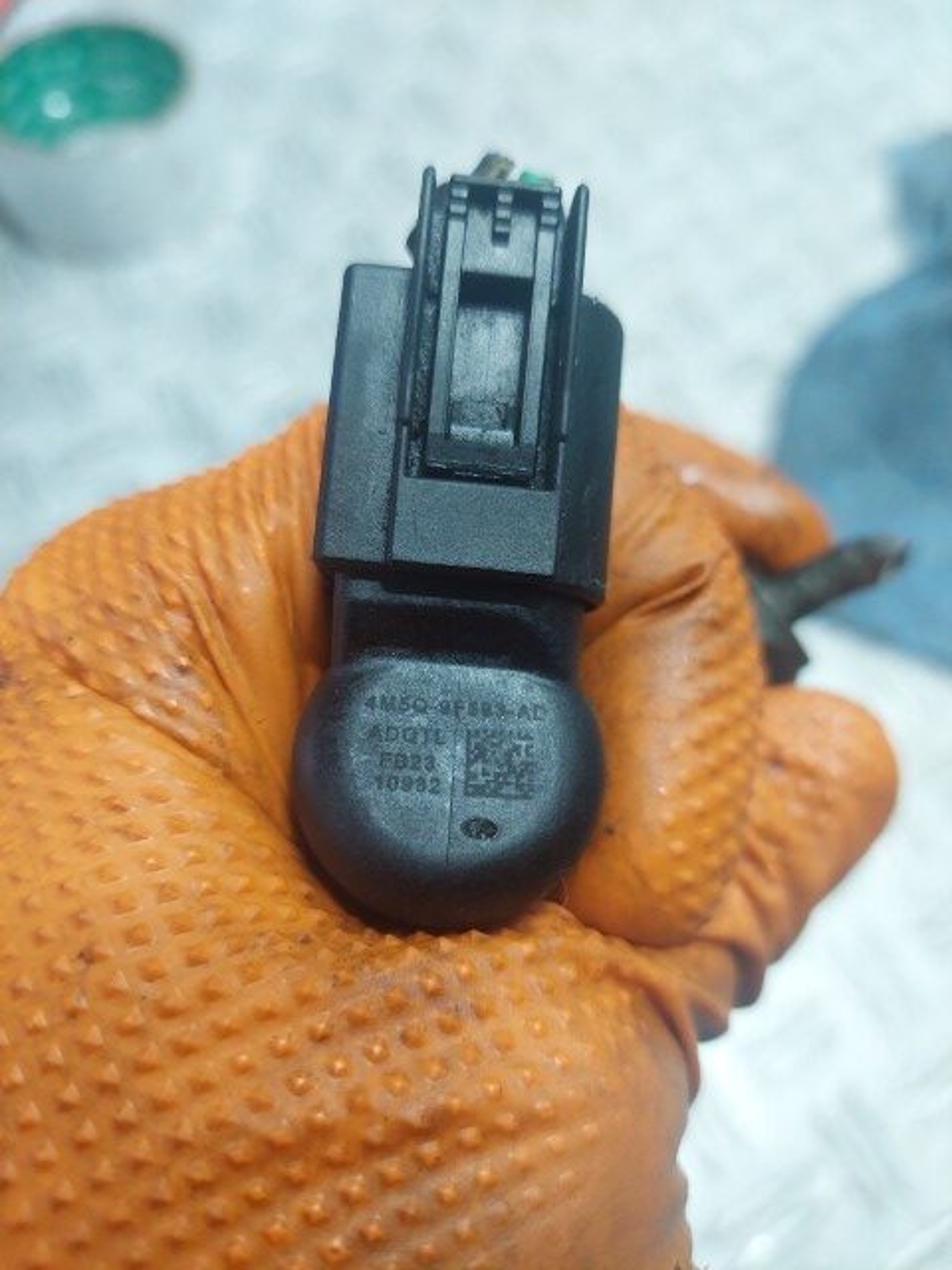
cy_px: 635
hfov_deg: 54.9
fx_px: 917
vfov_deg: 69.4
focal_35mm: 25
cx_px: 476
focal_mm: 5.23
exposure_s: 1/100
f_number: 1.8
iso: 250
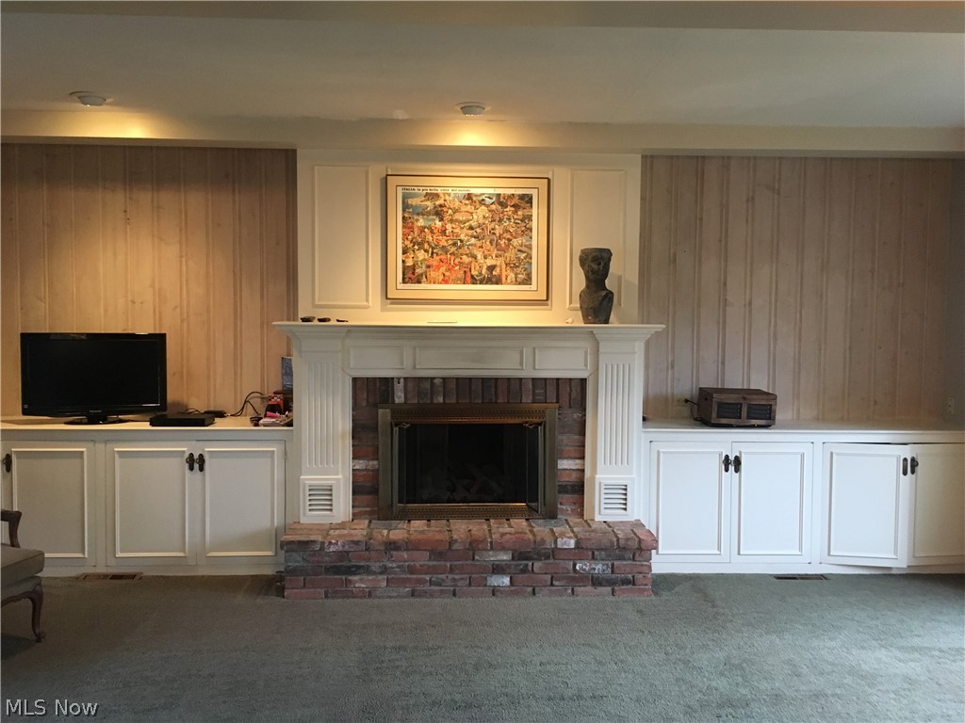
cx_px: 482
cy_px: 362
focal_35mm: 29
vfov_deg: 48.2
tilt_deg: -2.7
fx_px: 808
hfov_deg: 61.7
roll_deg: -0.4
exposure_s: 1/30
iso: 200
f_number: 2.2
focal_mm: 4.15
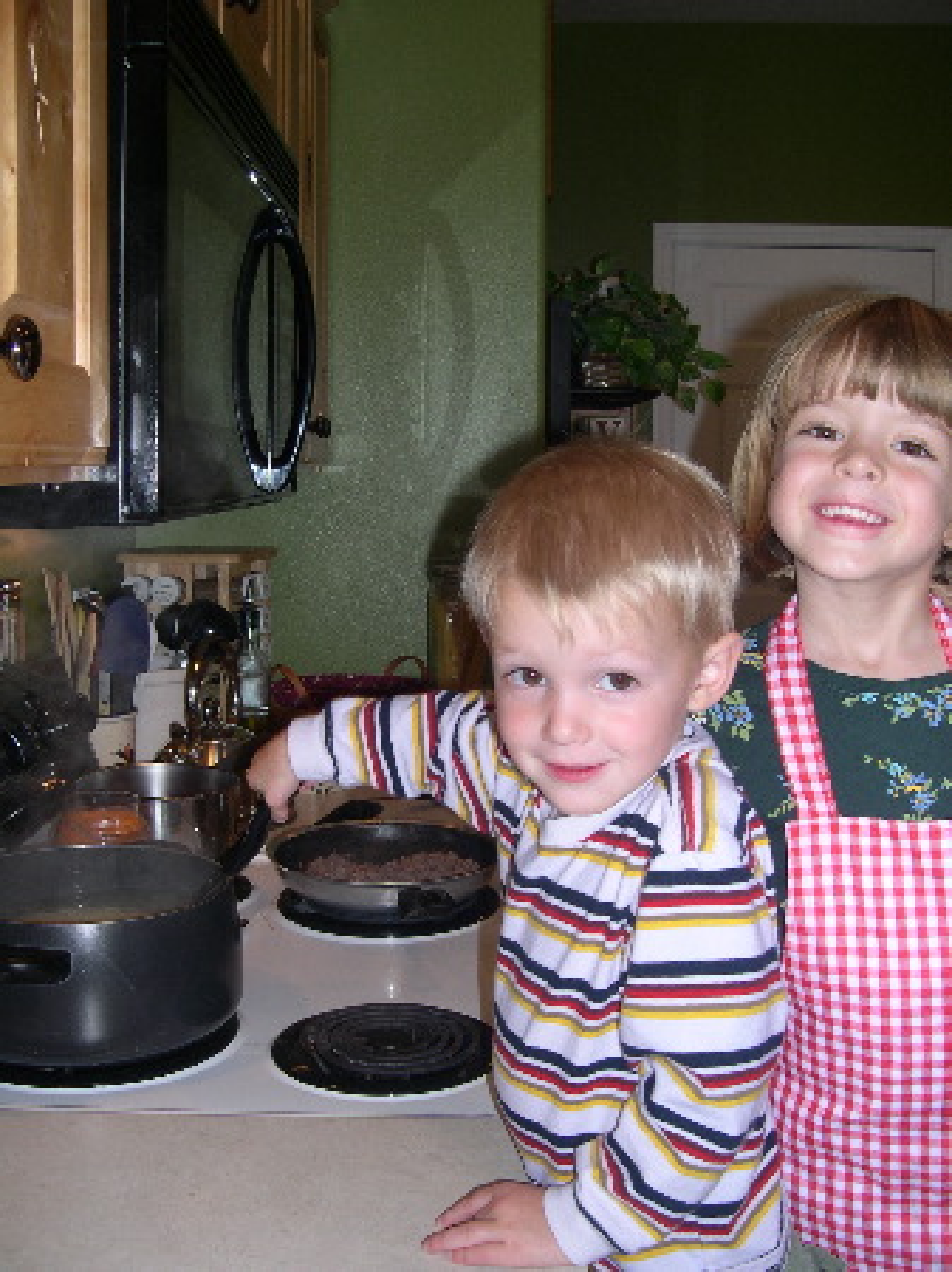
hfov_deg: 37.7
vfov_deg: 49.0
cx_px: 476
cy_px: 636
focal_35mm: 38
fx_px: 1395
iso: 100
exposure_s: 1/60
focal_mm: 8
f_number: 2.8
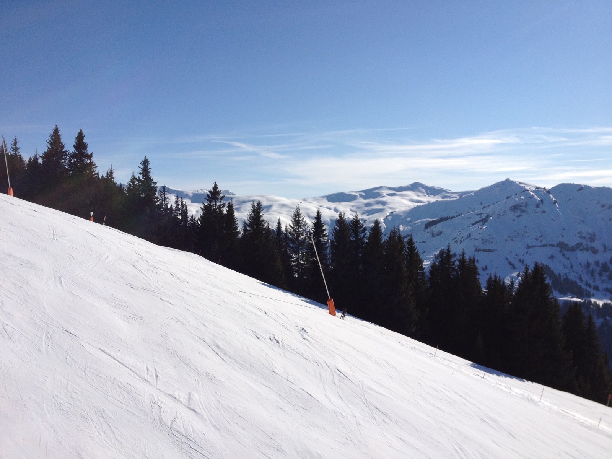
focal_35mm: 35
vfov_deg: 40.7
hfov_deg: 52.6
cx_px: 306
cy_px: 230
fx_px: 619
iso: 64
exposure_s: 1/4608
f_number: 2.4
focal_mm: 4.28
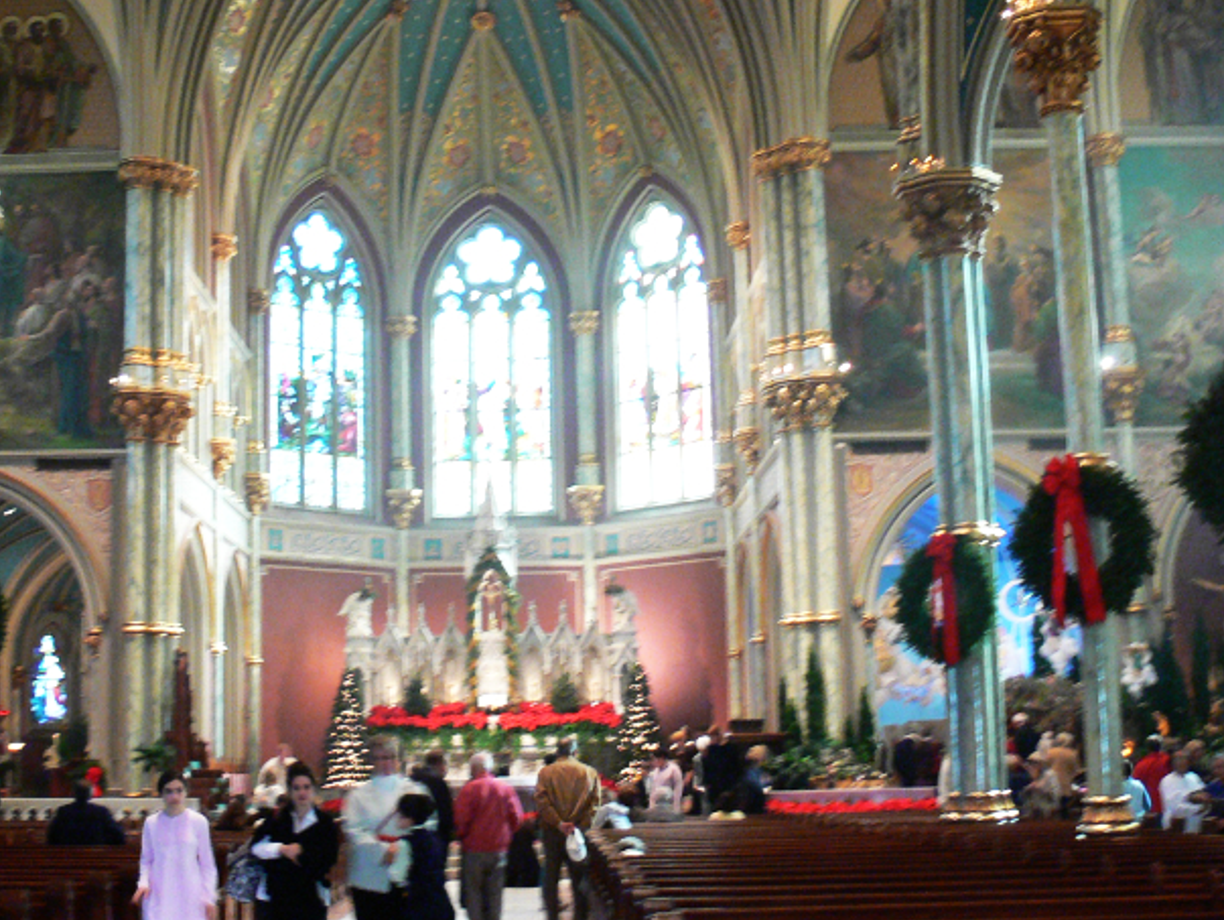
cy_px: 400
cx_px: 455
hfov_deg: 33.0
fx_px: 2052
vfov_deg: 25.2
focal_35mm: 58
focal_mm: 7.4
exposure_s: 1/6
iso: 200
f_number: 2.8
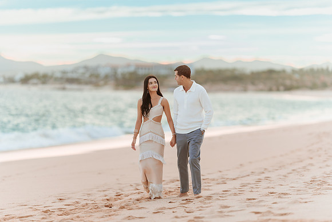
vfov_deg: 10.2
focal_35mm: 135
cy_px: 111
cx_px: 166
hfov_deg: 15.2
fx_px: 1245
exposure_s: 1/5000
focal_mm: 135
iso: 320
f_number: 1.8
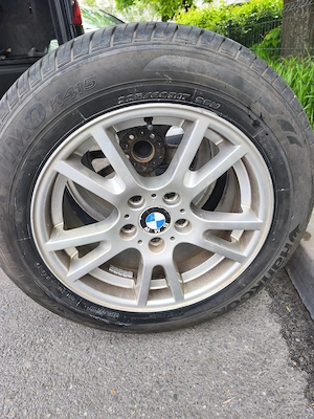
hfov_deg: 58.9
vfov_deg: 73.9
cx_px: 157
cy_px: 210
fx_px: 278
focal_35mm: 23
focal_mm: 6.18
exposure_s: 1/99.9
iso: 64
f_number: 1.65
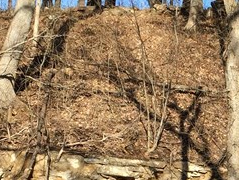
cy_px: 234
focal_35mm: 124
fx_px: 857
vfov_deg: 11.7
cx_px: 265
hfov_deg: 15.4
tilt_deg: -2.3
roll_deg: -3.8
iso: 32
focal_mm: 4.15
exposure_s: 1/1163
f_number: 2.2
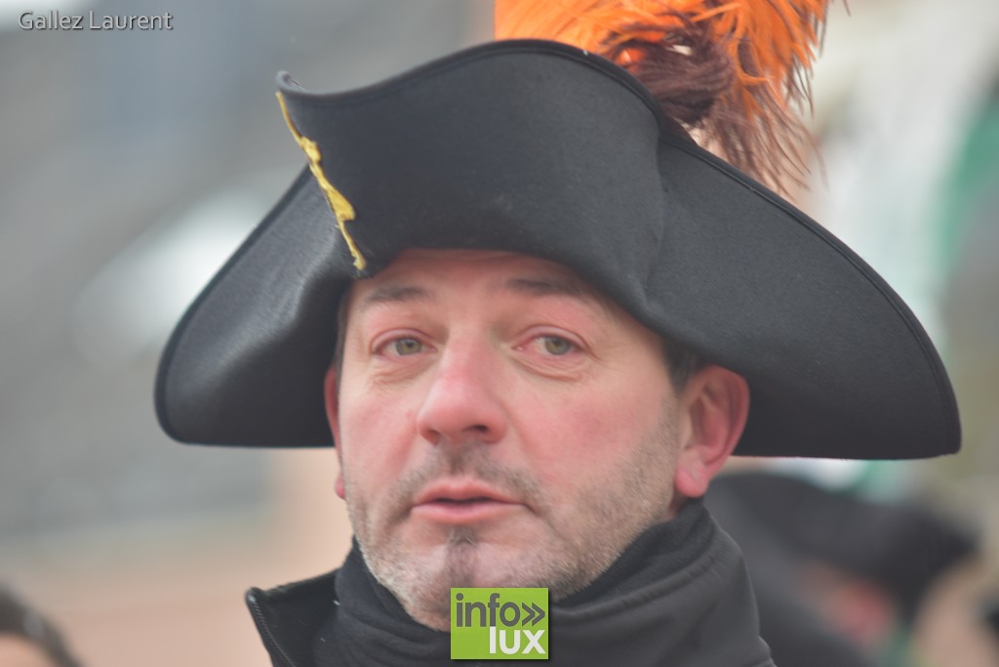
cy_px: 334
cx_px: 500
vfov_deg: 6.1
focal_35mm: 225
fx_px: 6244
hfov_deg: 9.1
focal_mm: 150
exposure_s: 1/160
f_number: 2.8
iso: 320
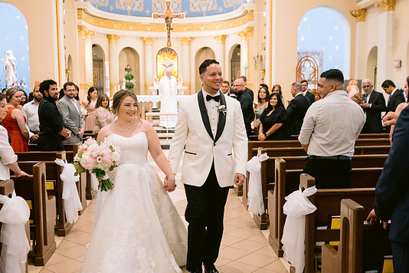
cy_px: 143
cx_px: 213
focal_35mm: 44
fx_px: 500
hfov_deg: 44.5
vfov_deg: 30.5
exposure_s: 1/160
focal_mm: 35
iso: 1600
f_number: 2.8
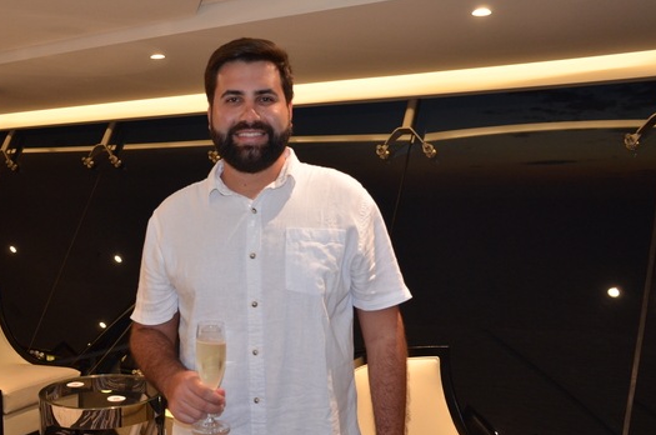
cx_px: 265
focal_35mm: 40
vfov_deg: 33.3
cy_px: 208
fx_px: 728
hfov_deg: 48.3
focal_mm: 20
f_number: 3.5
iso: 800
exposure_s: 1/60
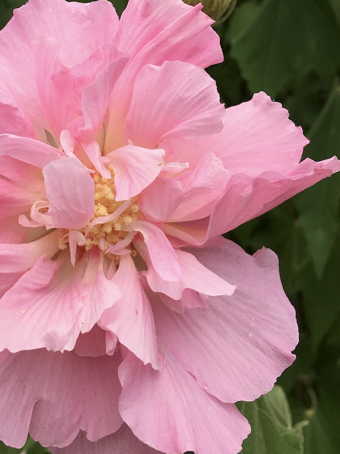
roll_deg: -2.2
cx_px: 95
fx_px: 589
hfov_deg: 31.7
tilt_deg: +5.6
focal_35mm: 45
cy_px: 198
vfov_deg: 42.0
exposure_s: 1/2404
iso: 25
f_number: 2.2
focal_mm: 4.15
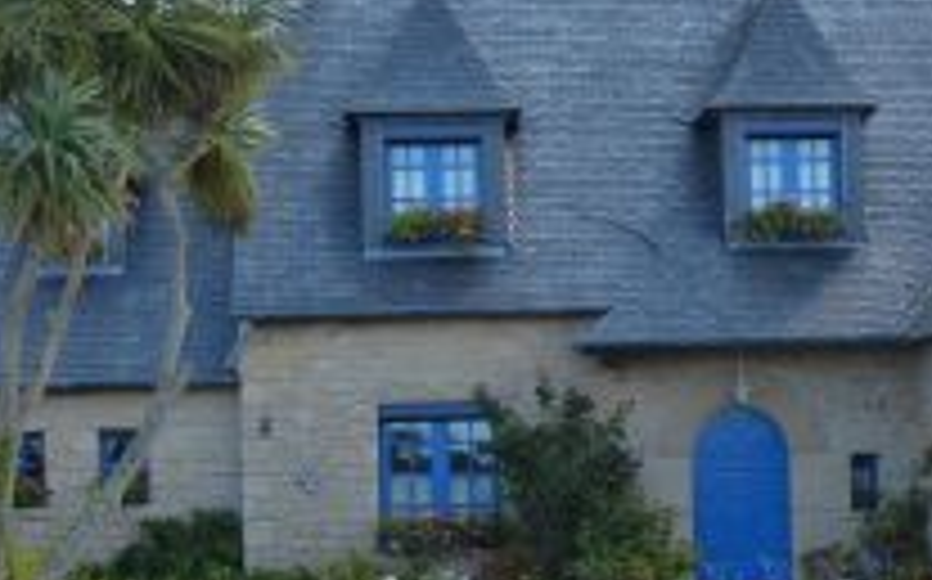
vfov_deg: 13.0
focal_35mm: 100
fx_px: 2538
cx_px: 725
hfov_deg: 20.6
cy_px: 438
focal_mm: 7
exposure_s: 1/320
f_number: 4
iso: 160
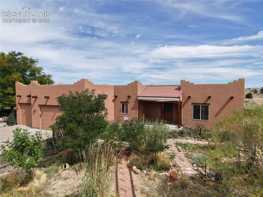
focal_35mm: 24
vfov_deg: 56.8
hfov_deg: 71.6
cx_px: 132
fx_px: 182
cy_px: 98
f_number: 1.8
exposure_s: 1/4000
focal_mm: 8.67
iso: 160
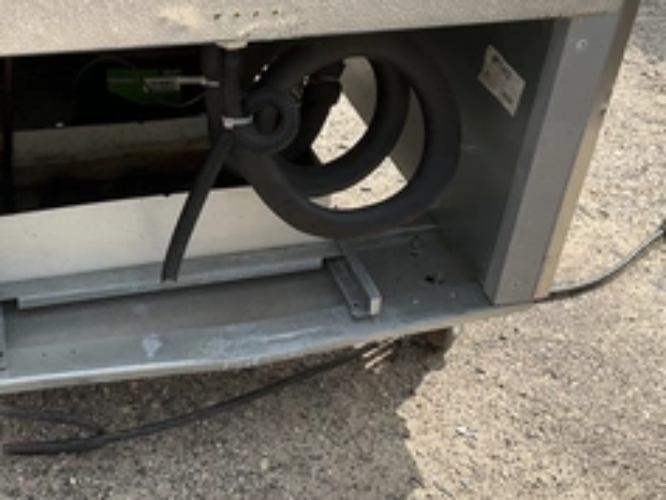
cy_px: 174
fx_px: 943
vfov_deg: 29.5
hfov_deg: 38.4
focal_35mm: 49
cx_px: 216
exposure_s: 1/1279
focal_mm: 3
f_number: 1.8
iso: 25
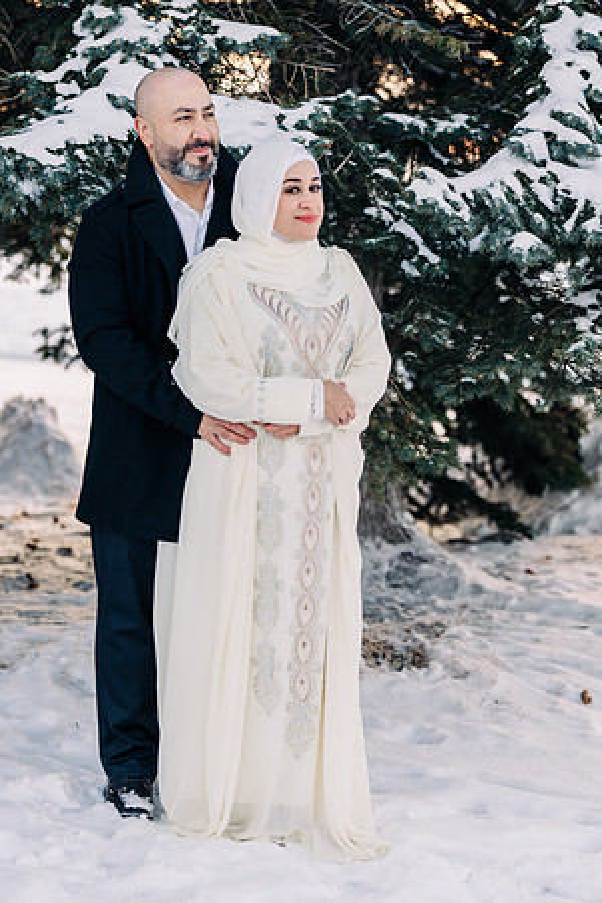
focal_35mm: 87
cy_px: 452
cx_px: 301
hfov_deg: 15.7
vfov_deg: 23.4
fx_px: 2182
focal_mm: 87
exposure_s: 1/160
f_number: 2.8
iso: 100
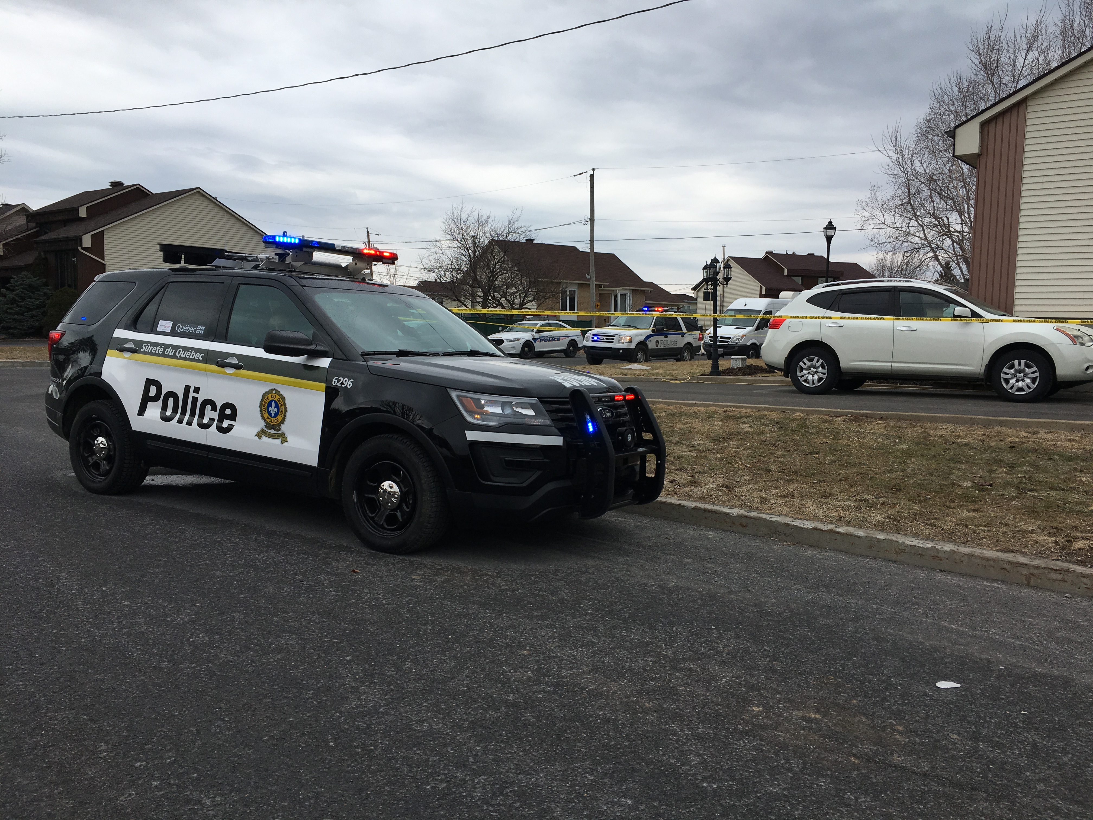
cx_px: 546
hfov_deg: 61.7
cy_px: 410
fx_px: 916
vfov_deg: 48.2
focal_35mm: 29
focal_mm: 4.15
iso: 25
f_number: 2.2
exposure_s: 1/864
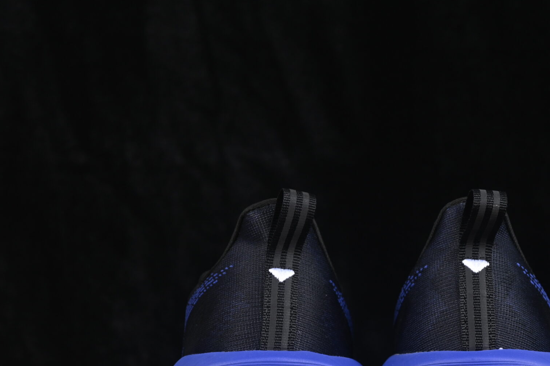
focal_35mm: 127
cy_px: 285
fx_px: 1940
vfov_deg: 10.8
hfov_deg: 16.1
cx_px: 381
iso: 160
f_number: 6.3
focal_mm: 50
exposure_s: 1/60
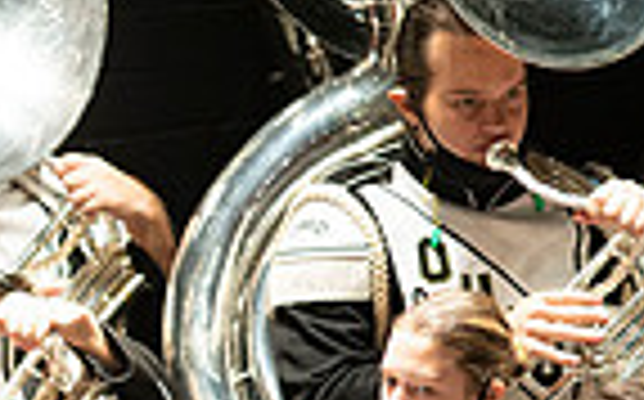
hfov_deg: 1.7
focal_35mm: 1242
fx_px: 21773
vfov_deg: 1.1
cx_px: -401
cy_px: 575
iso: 3200
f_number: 2.8
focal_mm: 300
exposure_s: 1/500
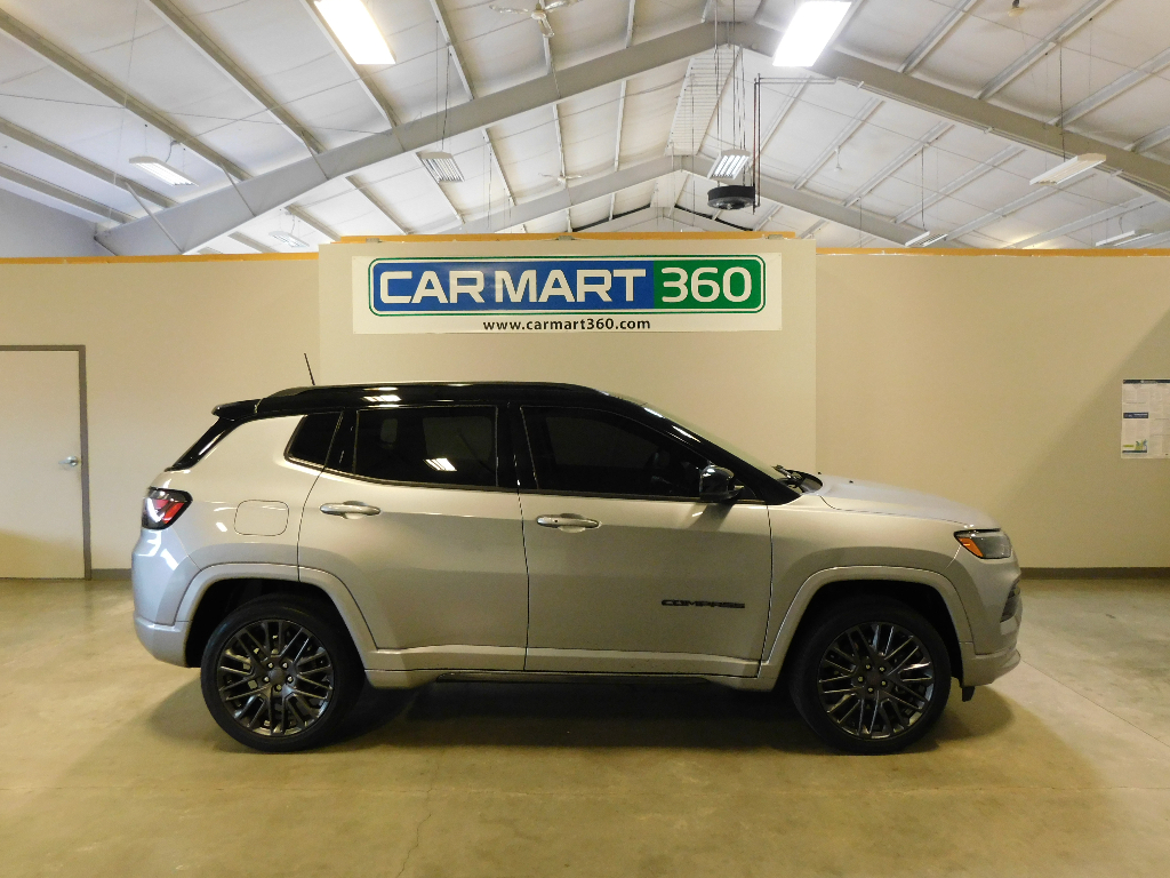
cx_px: 585
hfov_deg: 73.9
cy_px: 439
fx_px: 777
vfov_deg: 58.9
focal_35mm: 23
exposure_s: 1/25
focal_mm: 4
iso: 400
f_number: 3
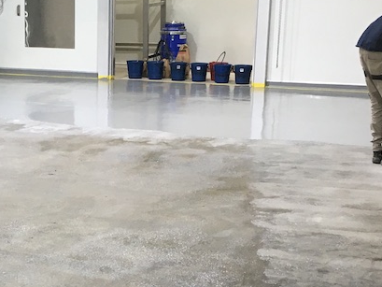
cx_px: 49
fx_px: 938
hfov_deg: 22.5
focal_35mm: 85
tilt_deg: -15.2
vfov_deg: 17.3
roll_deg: -0.6
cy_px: 212
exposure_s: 1/33
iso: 50
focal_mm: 4.15
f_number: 2.2
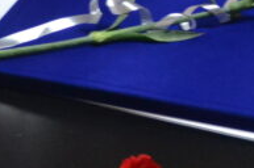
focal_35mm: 348
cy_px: 74
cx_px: -204
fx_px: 2451
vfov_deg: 3.9
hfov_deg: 5.8
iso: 1600
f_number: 5
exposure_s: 1/15
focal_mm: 52
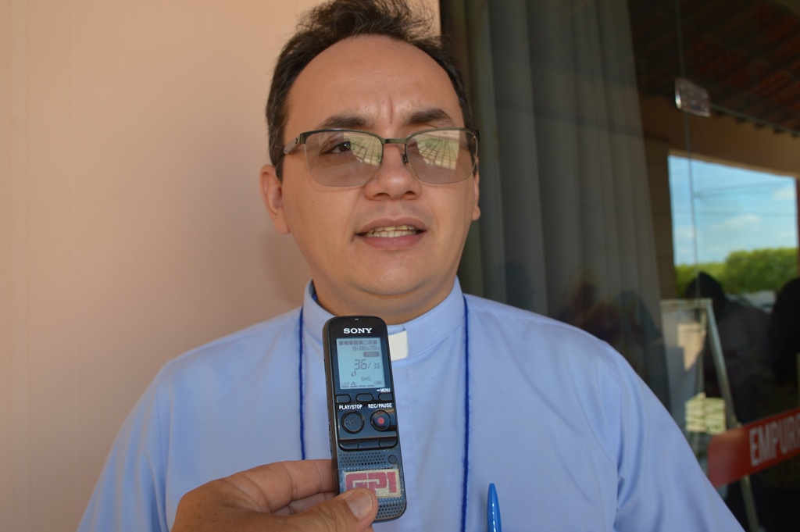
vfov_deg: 43.5
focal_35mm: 30
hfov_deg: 62.0
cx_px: 400
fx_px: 666
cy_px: 266
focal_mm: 20
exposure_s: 1/125
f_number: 5.6
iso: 140
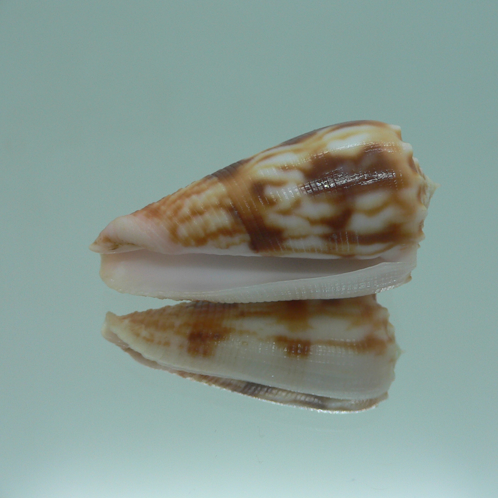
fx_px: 684
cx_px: 276
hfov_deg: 40.0
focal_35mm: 42
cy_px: 248
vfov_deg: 40.0
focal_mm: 4.6
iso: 80
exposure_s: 1/60
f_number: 2.8
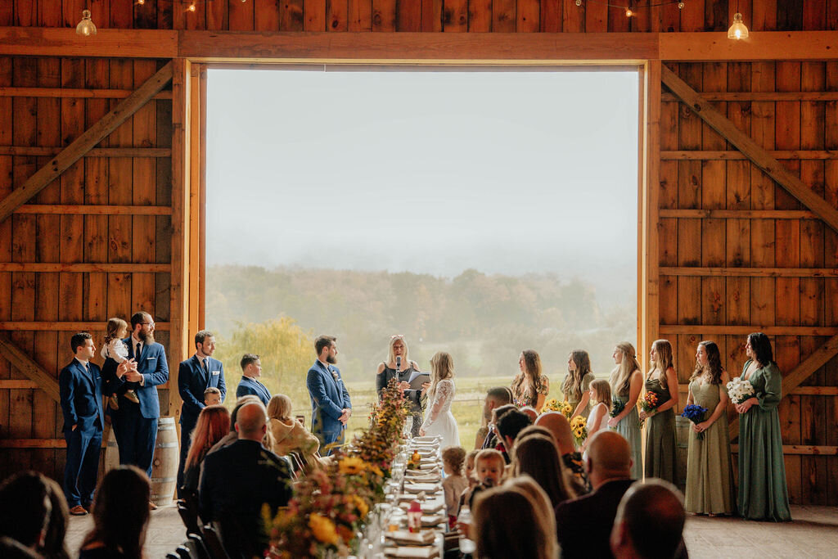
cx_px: 419
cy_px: 280
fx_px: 1683
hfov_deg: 28.0
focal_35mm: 72
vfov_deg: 18.9
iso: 1000
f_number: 2.8
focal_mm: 70
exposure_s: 1/500
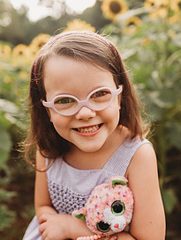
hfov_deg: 37.7
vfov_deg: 48.8
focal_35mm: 38
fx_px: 265
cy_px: 102
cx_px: 81
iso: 125
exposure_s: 1/320
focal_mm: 24
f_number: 2.2
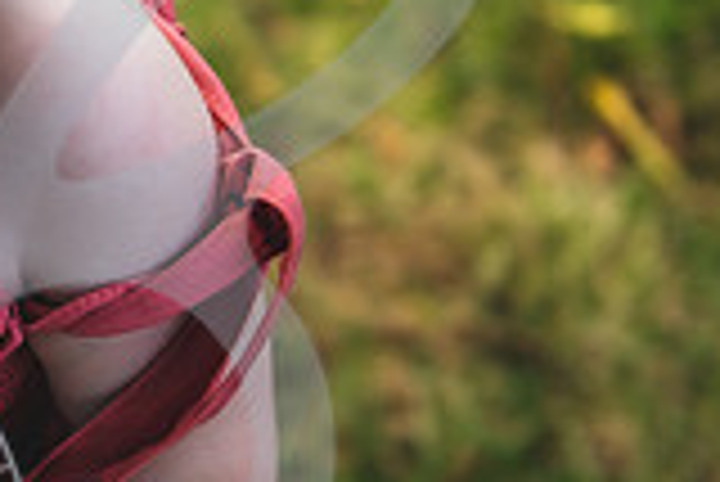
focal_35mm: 138
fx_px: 2762
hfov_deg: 14.3
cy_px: 250
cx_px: -194
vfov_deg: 10.0
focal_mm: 38
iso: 100
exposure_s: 1/125
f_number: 2.8
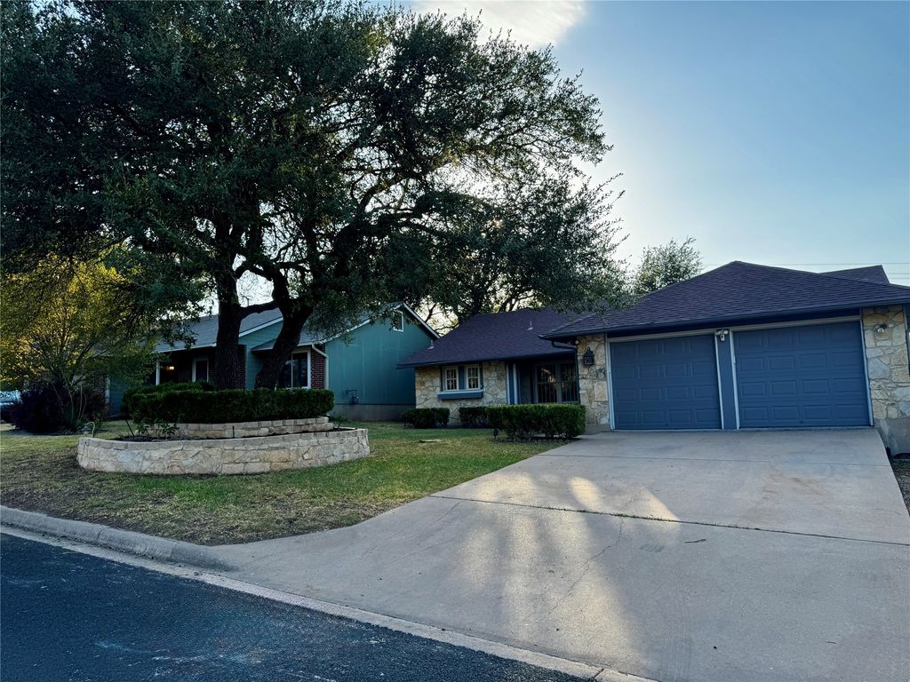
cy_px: 341
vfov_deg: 56.8
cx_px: 455
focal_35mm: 24
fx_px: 631
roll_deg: +1.9
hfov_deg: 71.6
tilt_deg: +6.3
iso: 80
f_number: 1.78
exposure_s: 1/1456
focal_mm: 6.76
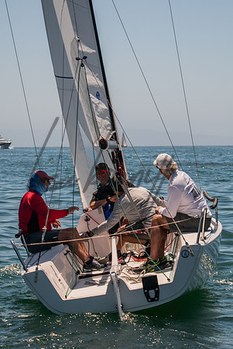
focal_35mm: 126
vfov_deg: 16.3
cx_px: 113
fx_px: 1216
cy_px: 175
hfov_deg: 10.9
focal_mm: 55
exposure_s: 1/400
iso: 100
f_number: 5.6
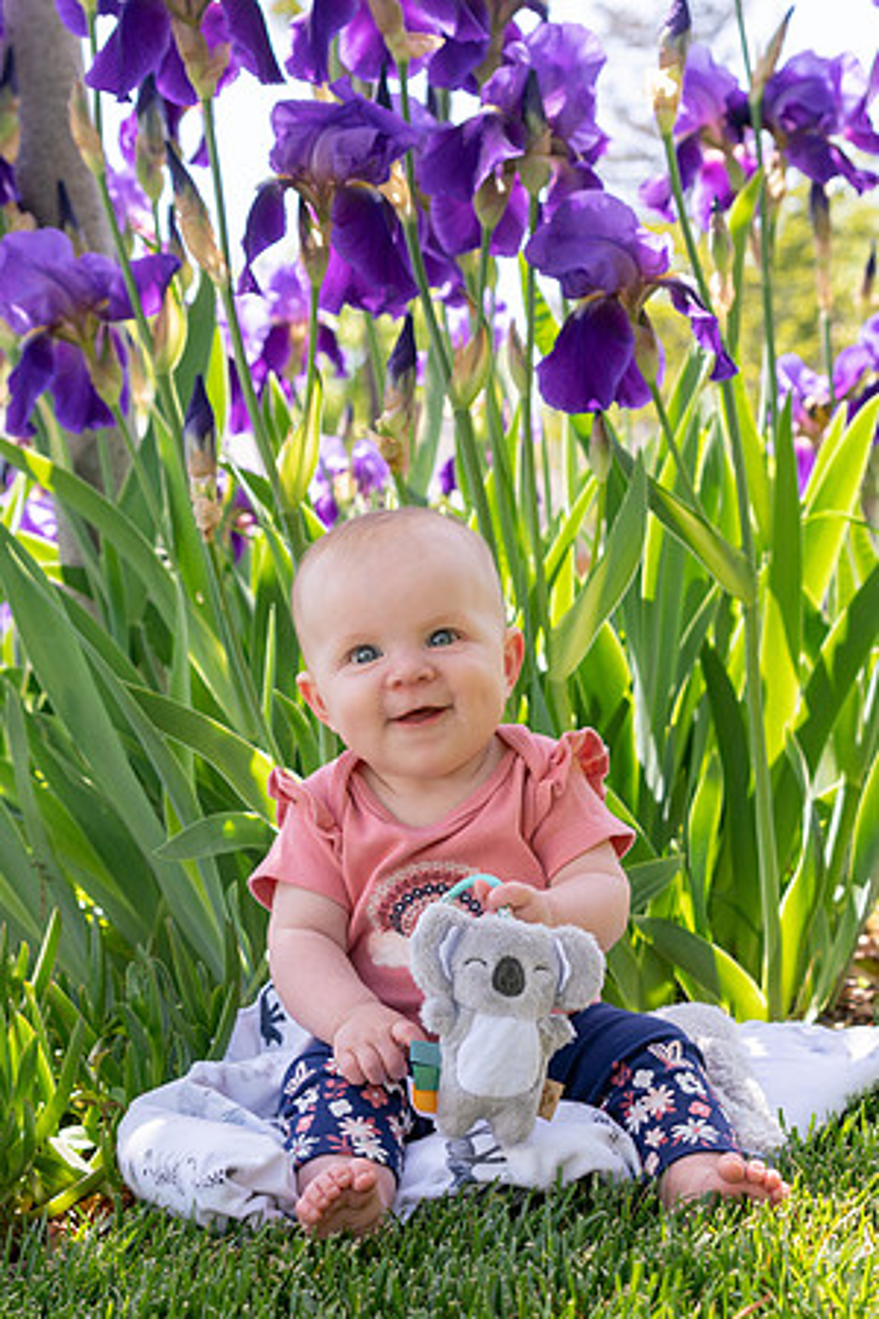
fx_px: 2424
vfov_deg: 30.3
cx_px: 413
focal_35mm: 66
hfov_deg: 20.6
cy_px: 832
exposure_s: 1/250
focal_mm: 35
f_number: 4
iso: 125
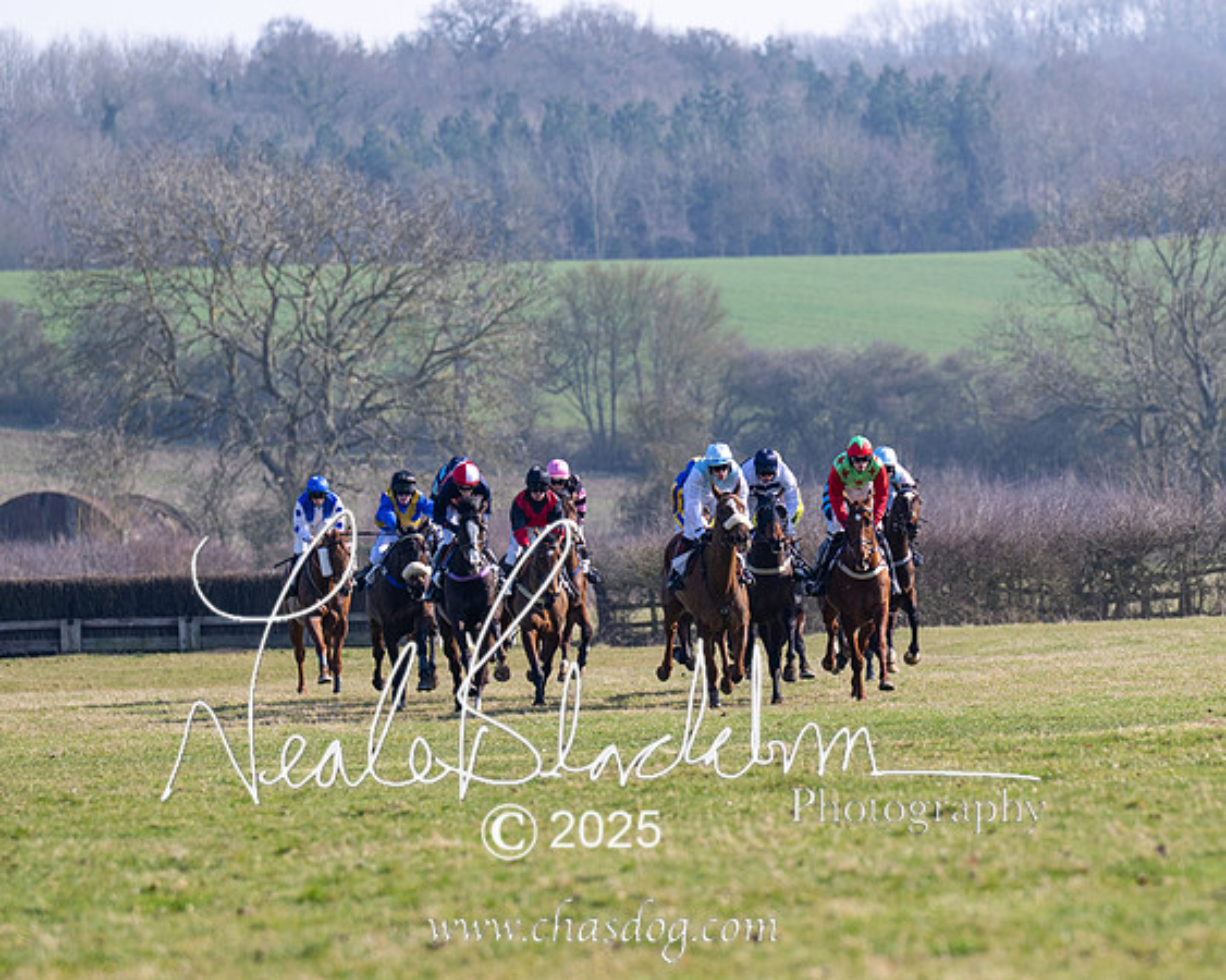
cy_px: 566
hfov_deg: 4.9
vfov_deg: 3.9
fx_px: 14332
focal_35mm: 395
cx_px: 800
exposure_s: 1/1600
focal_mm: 200
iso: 200
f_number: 4
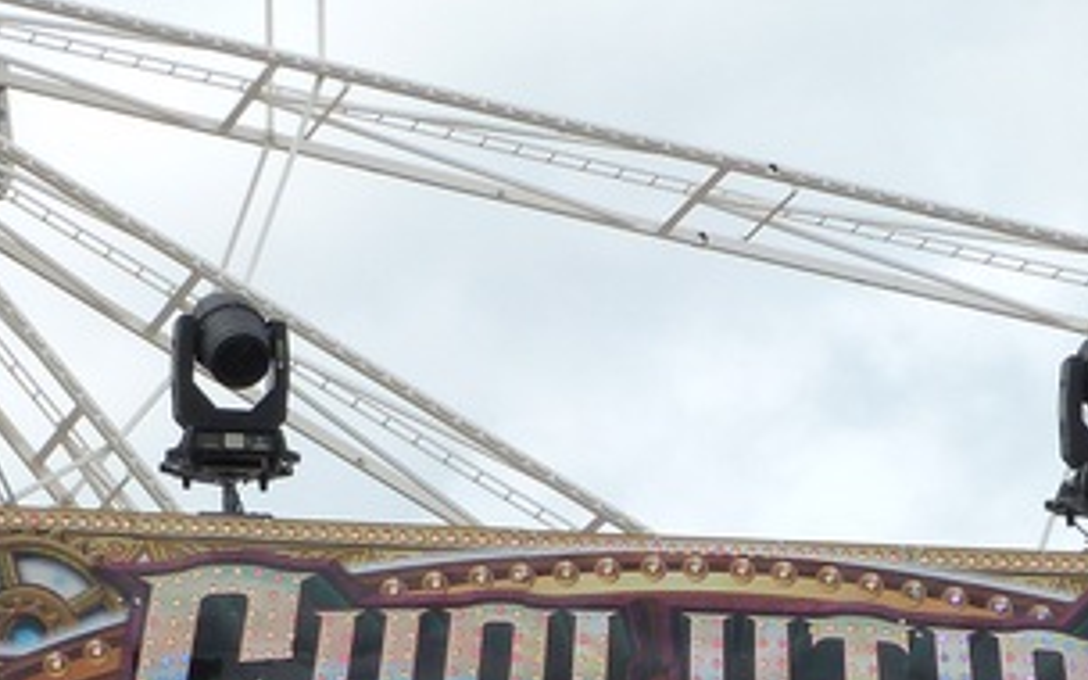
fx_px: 8688
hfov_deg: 7.2
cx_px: 662
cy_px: 1253
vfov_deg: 4.4
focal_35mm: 293
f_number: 3.6
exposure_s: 1/800
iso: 100
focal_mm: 15.1
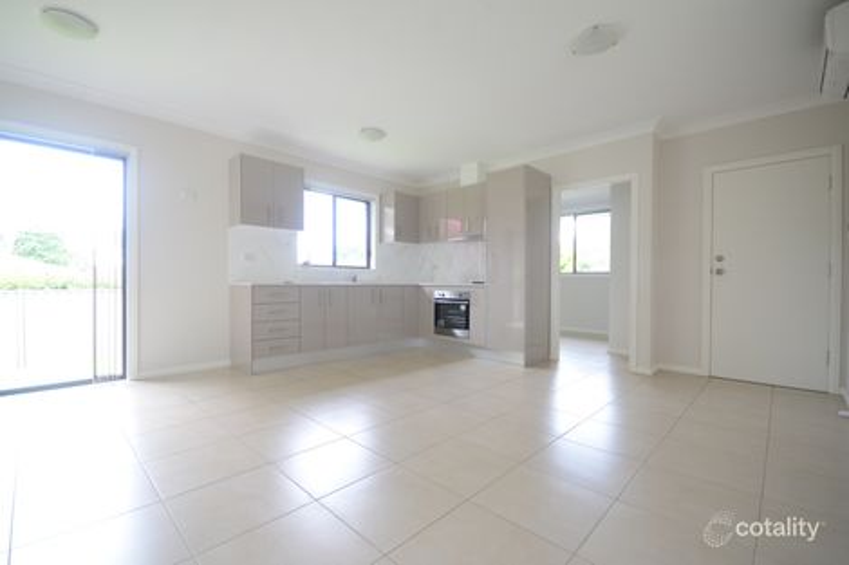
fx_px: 354
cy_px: 282
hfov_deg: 100.4
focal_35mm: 15
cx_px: 424
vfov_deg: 77.3
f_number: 5.6
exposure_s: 1/80
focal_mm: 10
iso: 800
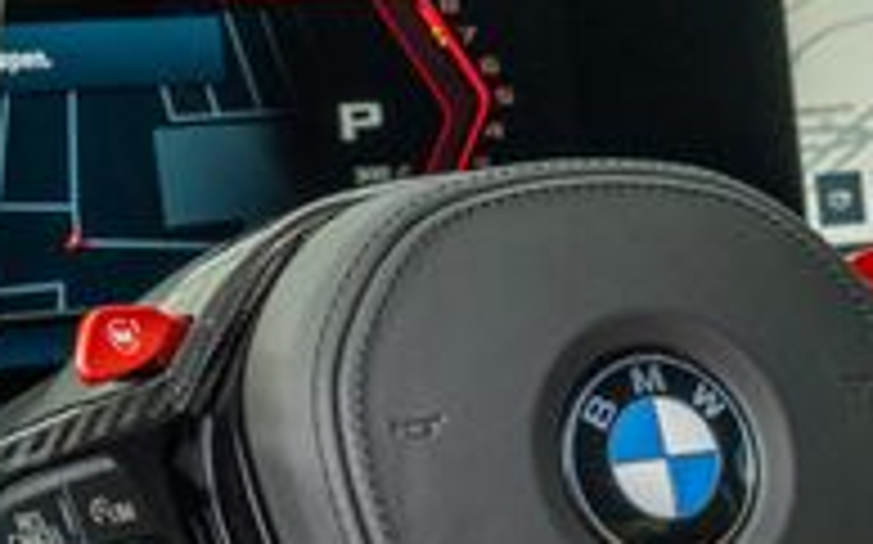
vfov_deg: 7.5
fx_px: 4161
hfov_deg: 11.9
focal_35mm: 175
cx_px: 814
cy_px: 455
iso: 640
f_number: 8
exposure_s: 1/50
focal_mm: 44
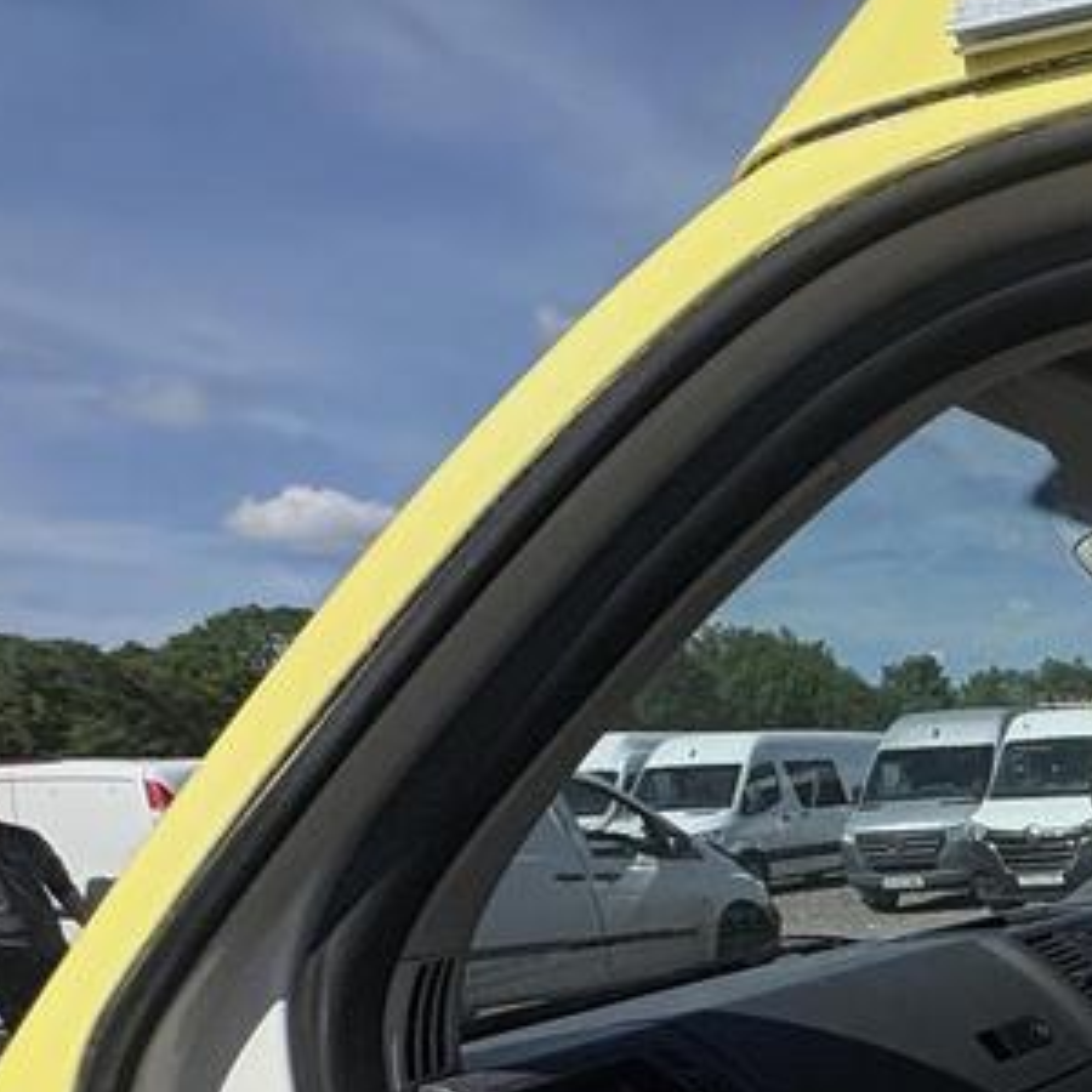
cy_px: 1161
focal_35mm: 37
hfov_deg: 29.3
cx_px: 1605
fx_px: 1321
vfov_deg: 38.3
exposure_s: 1/4630
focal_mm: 2.22
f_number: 2.2
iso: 50
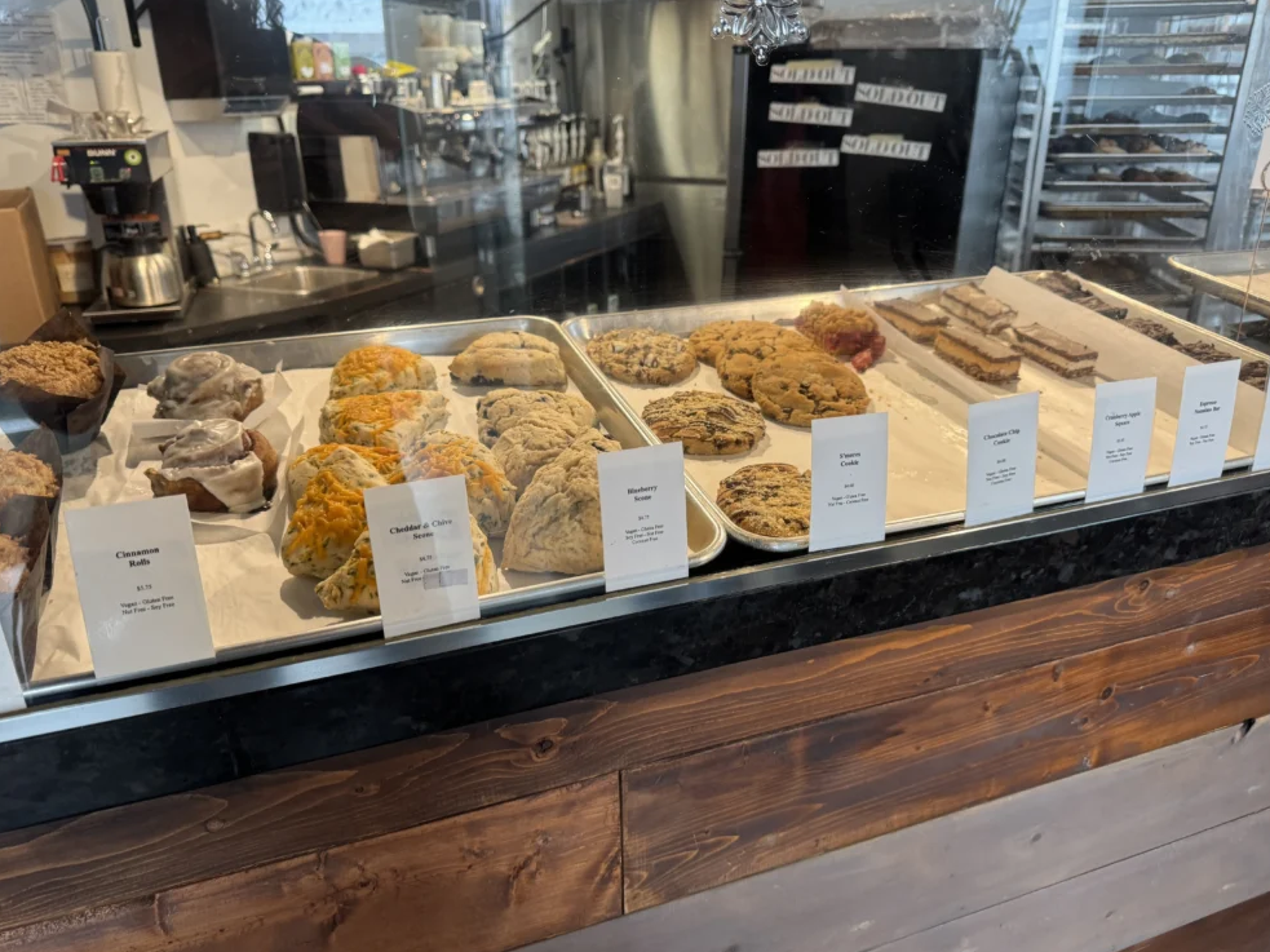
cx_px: 638
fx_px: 917
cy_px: 470
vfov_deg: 54.9
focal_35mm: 25
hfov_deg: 69.4
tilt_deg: -22.4
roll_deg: +1.2
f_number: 1.78
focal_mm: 6.76
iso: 160
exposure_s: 1/120
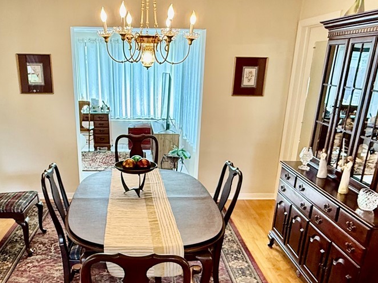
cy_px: 206
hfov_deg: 53.7
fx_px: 371
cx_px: 155
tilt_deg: -21.6
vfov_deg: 40.8
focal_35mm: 34
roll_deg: -1.4
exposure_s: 1/60
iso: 250
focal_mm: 2.22
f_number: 2.2
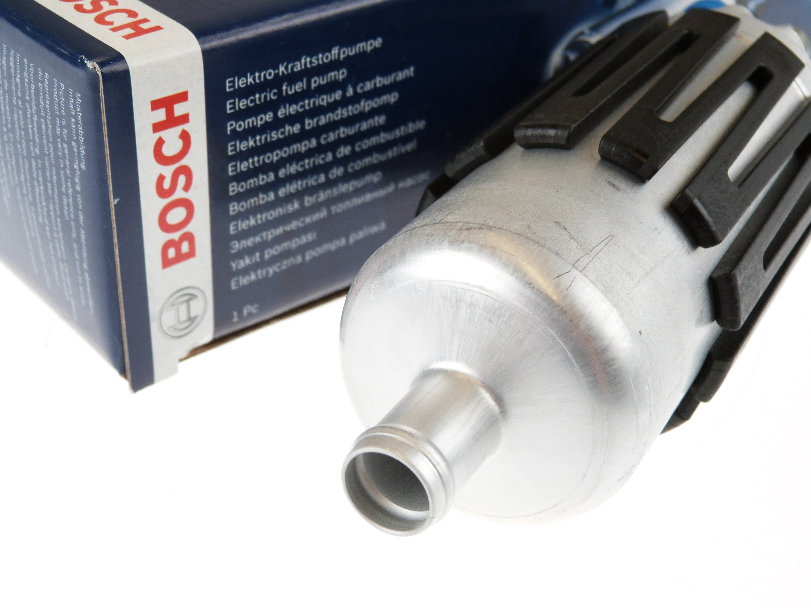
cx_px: 406
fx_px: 1265
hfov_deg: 35.5
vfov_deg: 27.0
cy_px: 304
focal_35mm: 54
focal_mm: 9.7
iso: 100
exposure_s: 1/80
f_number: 3.2
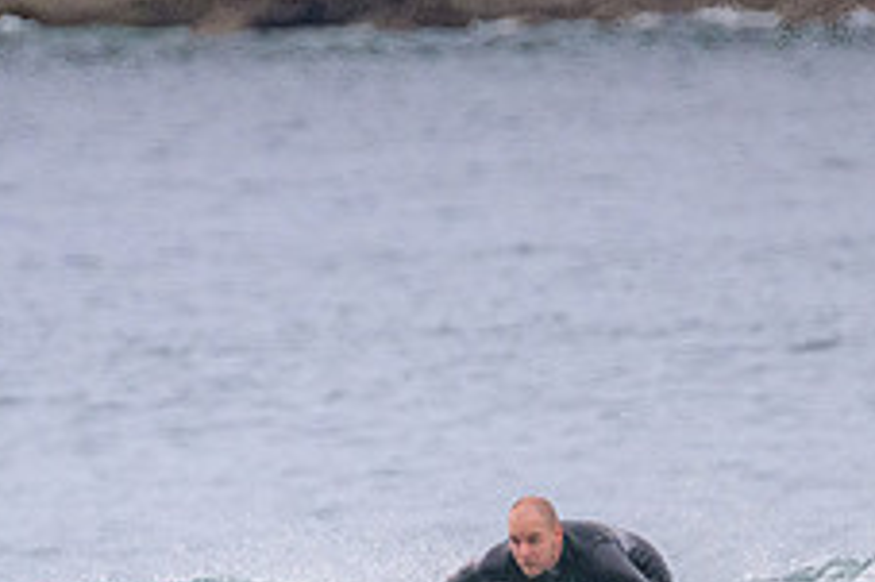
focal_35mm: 2046
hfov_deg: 1.0
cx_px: 258
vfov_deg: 0.7
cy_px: 673
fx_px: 49692
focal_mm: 800
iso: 3600
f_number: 11
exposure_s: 1/1250
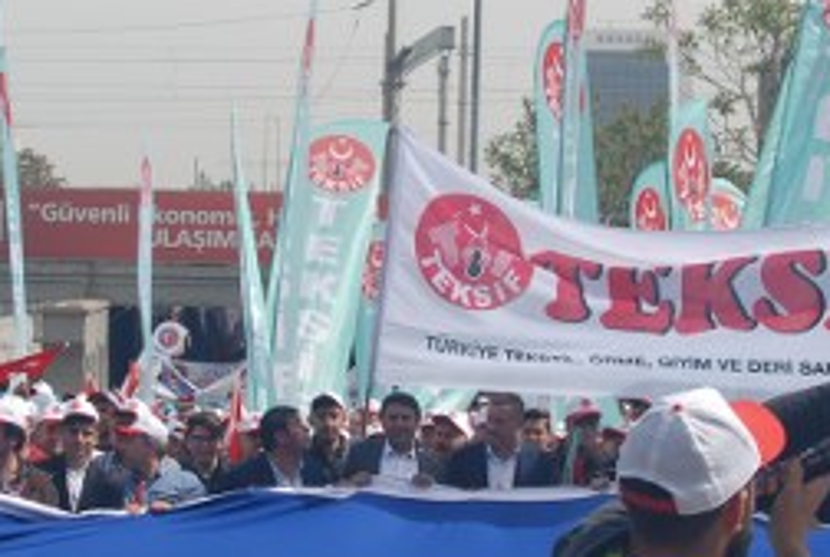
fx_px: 2864
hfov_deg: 16.5
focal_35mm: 124
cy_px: 165
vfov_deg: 11.1
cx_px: 336
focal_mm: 26
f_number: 8
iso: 100
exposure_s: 1/250
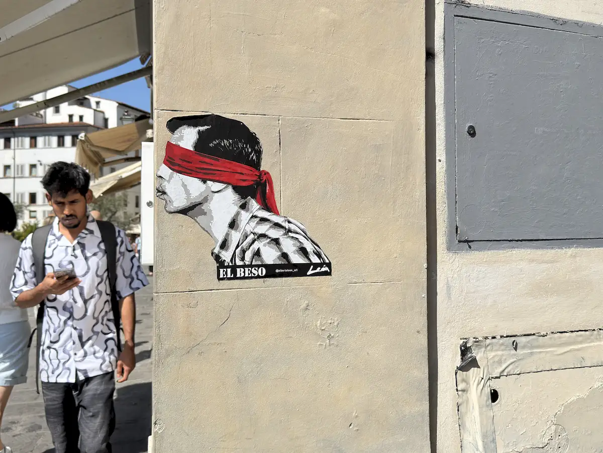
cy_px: 226
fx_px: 610
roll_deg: +1.1
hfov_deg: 52.6
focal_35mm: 35
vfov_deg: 40.7
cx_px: 302
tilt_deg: +4.5
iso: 64
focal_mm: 6.76
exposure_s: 1/6173
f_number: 1.78
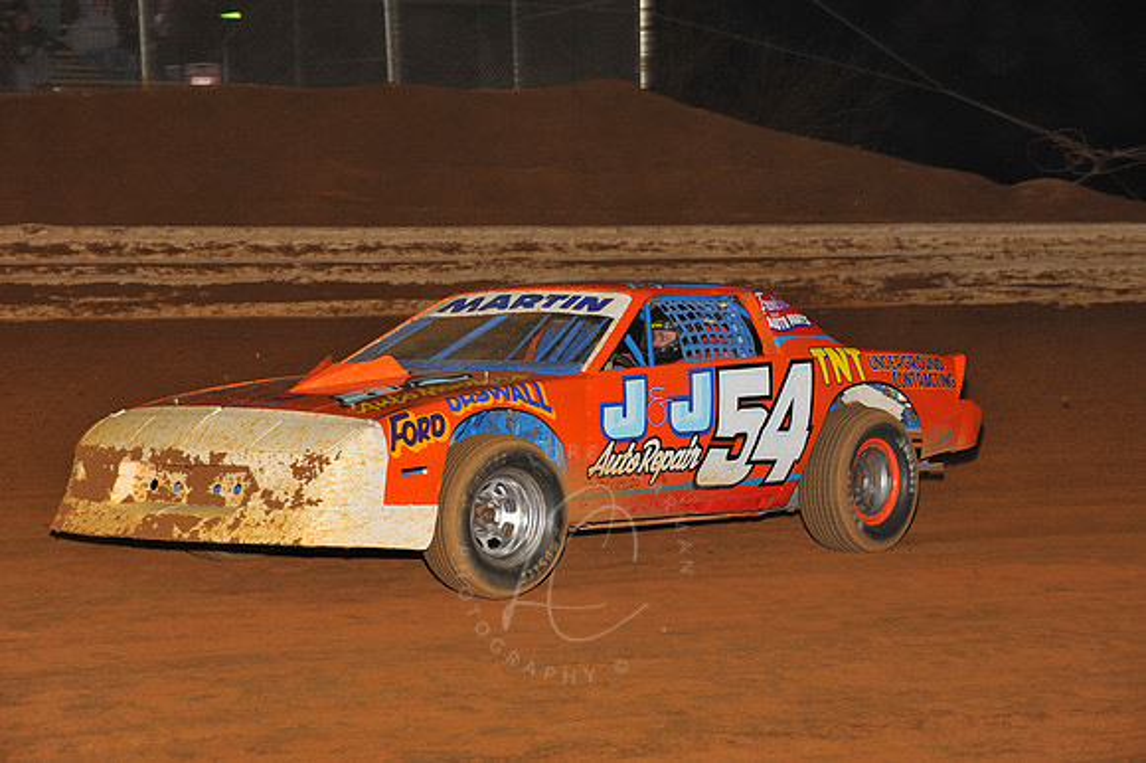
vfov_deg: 12.2
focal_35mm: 112
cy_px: 382
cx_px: 573
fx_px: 3563
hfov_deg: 18.3
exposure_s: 1/250
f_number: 7.1
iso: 640
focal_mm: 112
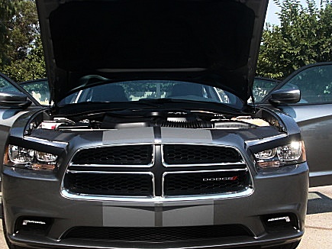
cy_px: 134
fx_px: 508
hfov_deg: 36.2
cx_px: 150
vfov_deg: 27.5
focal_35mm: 53
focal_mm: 6.3
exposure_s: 1/400
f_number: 2.8
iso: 50
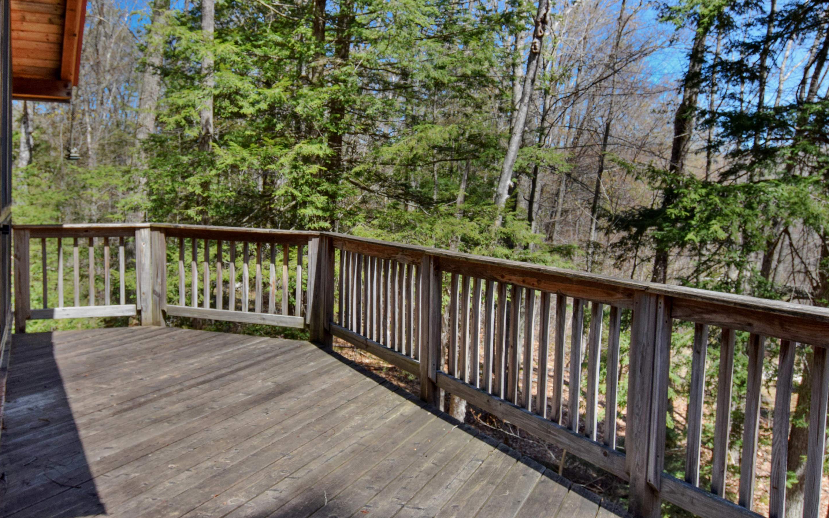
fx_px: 813
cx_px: 395
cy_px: 248
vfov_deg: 35.3
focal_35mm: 36
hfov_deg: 54.0
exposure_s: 1/640
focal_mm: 22
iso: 800
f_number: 13
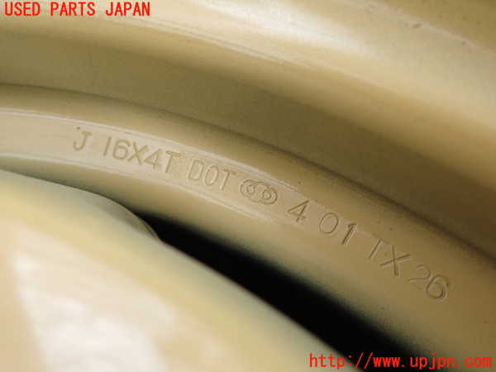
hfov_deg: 51.4
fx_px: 516
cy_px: 186
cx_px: 248
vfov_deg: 39.7
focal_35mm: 36
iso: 250
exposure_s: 1/40
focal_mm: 6.37
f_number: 2.5
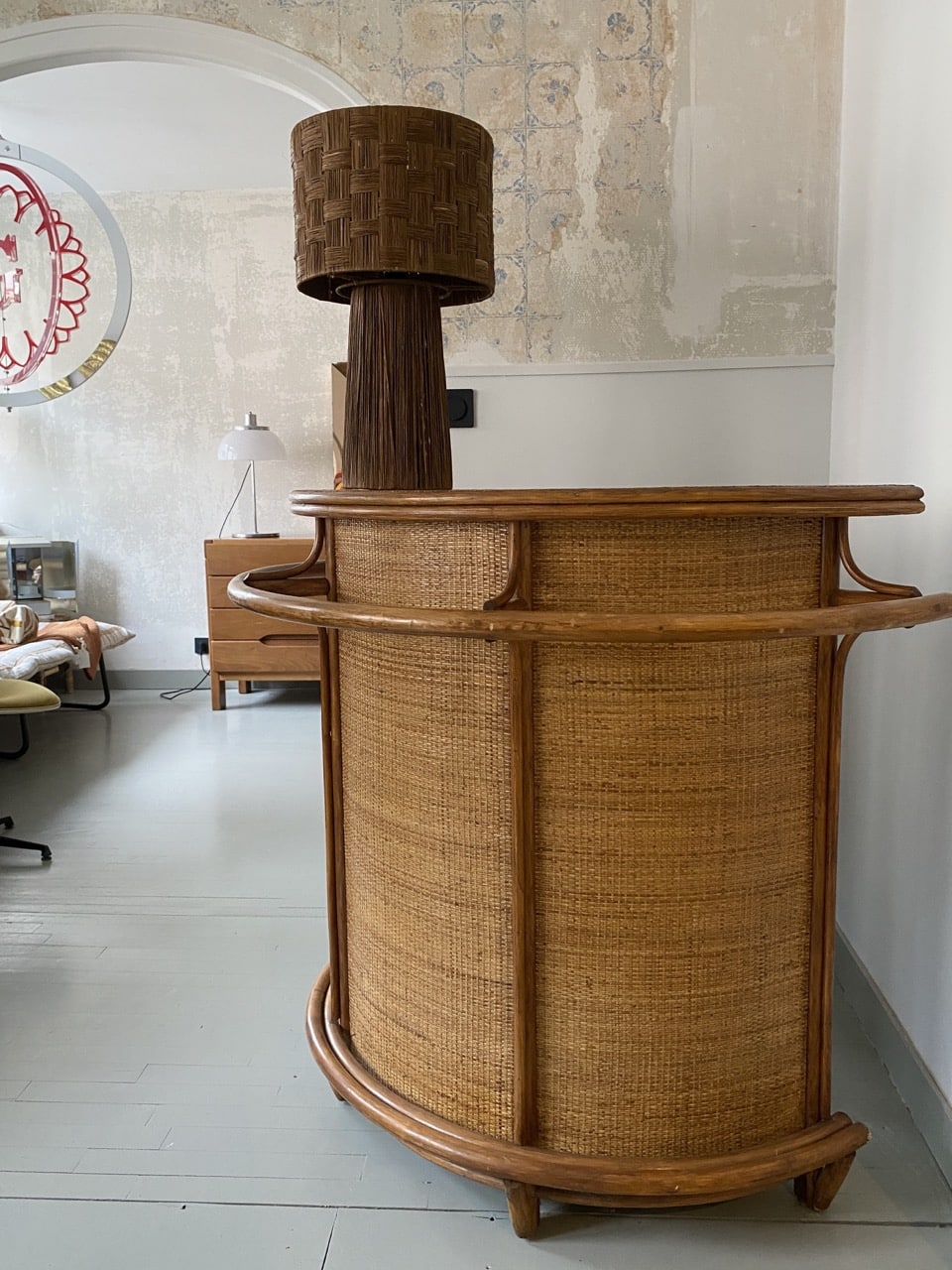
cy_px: 635
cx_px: 476
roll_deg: -1.6
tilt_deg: -7.7
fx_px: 953
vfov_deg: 67.3
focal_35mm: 26
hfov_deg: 53.1
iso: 320
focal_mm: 4.25
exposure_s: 1/60
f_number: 1.8
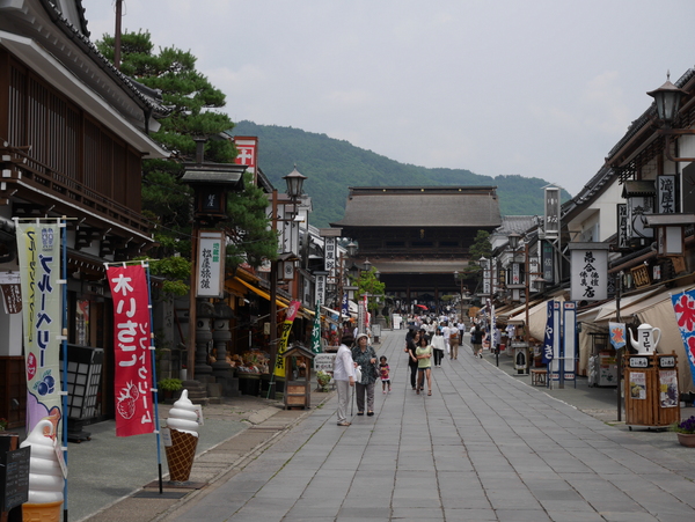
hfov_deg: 30.2
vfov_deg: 23.0
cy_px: 261
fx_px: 1286
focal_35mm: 64
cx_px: 348
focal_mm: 32
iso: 200
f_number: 9
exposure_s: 1/400
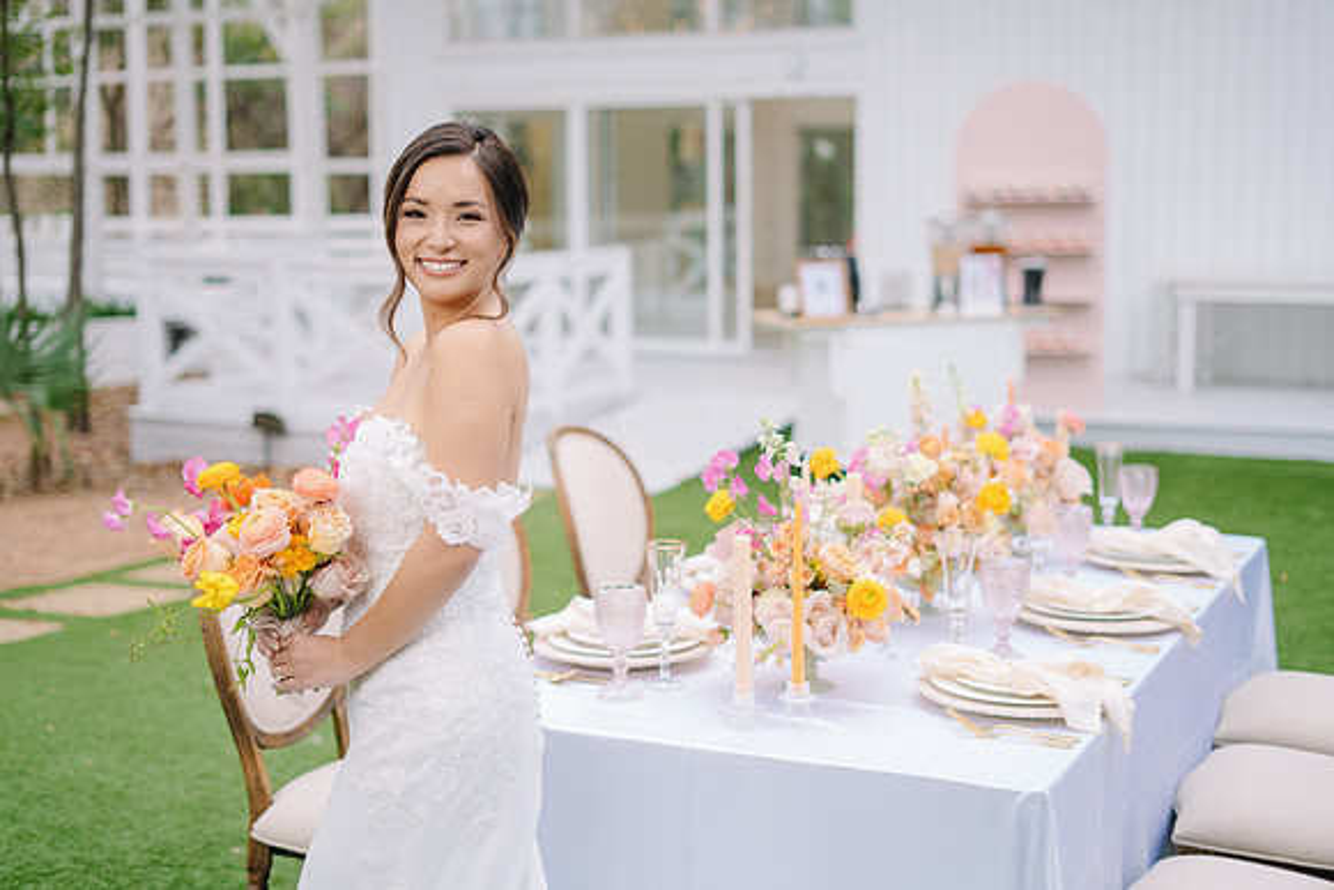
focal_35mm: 50
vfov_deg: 27.0
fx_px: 1853
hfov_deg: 39.6
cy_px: 445
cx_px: 667
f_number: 2
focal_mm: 50
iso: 64
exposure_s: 1/160
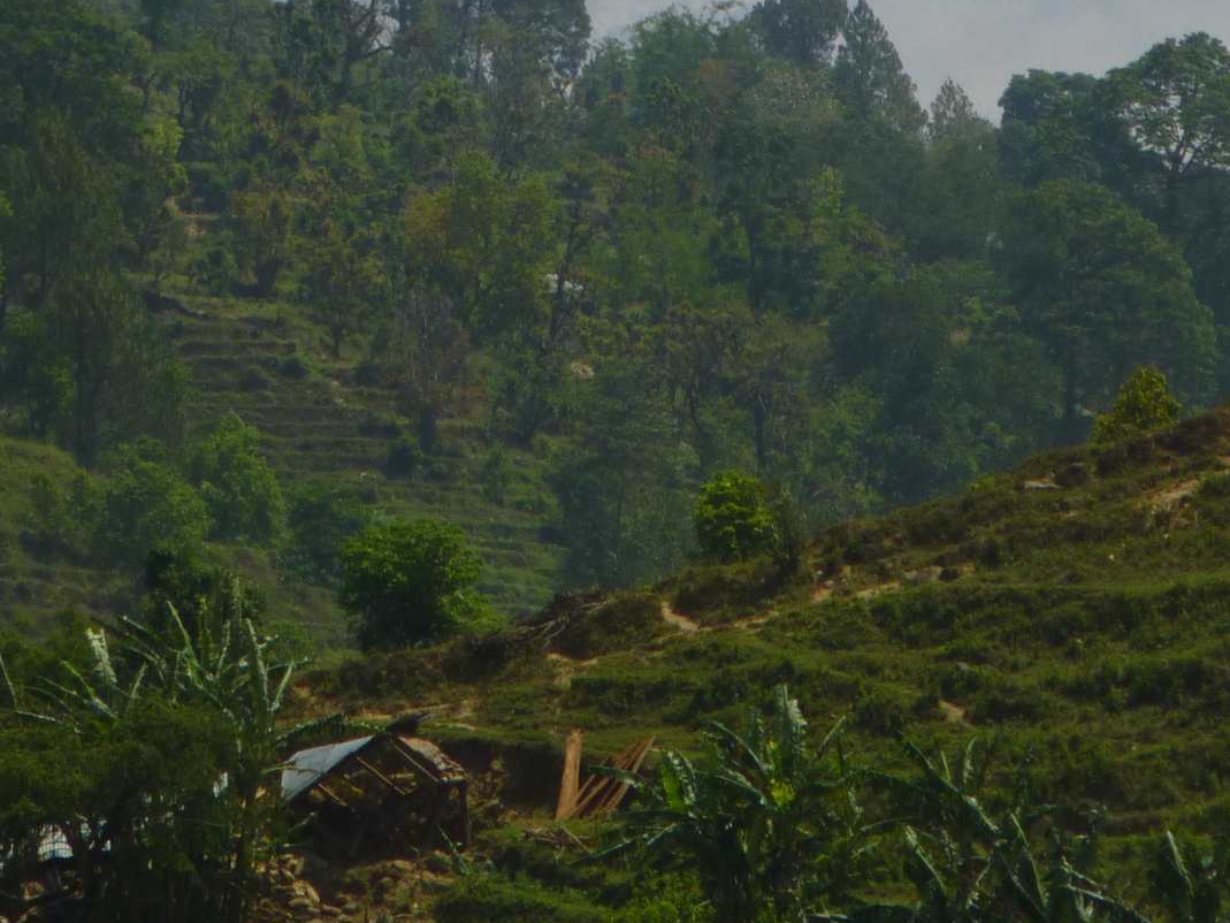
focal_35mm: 531
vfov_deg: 2.8
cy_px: -49
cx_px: 812
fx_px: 18870
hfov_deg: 3.7
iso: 100
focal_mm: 40.5
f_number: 5.9
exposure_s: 1/800
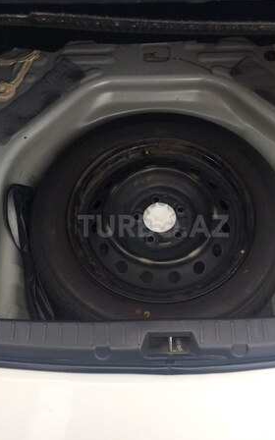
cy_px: 226
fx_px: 408
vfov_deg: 56.7
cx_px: 153
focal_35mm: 34
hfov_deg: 37.2
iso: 32
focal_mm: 4.15
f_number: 2.2
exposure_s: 1/432
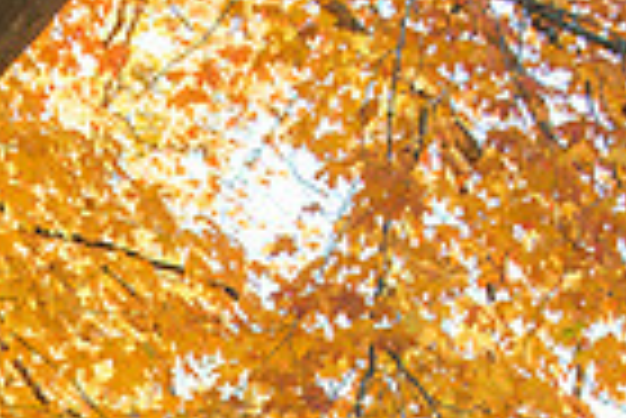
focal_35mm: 292
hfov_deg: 7.0
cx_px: -41
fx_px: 5083
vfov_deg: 4.7
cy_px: 793
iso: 500
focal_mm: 70
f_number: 4
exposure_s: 1/2500
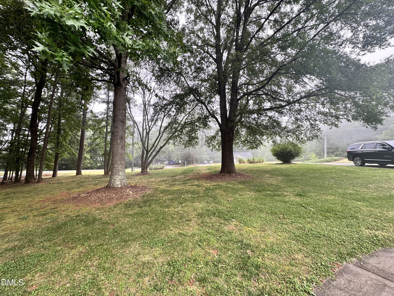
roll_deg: -0.9
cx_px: 197
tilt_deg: +2.5
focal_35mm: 14
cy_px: 148
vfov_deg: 85.7
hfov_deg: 102.1
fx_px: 159
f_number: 2.2
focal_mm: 2.22
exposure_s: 1/106
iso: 40
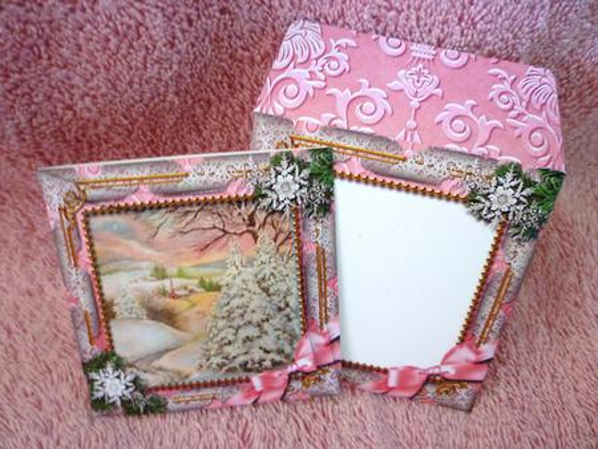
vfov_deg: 48.3
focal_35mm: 29
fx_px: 501
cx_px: 299
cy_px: 224
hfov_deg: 61.6
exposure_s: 1/15
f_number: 3.3
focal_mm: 5.2
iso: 400
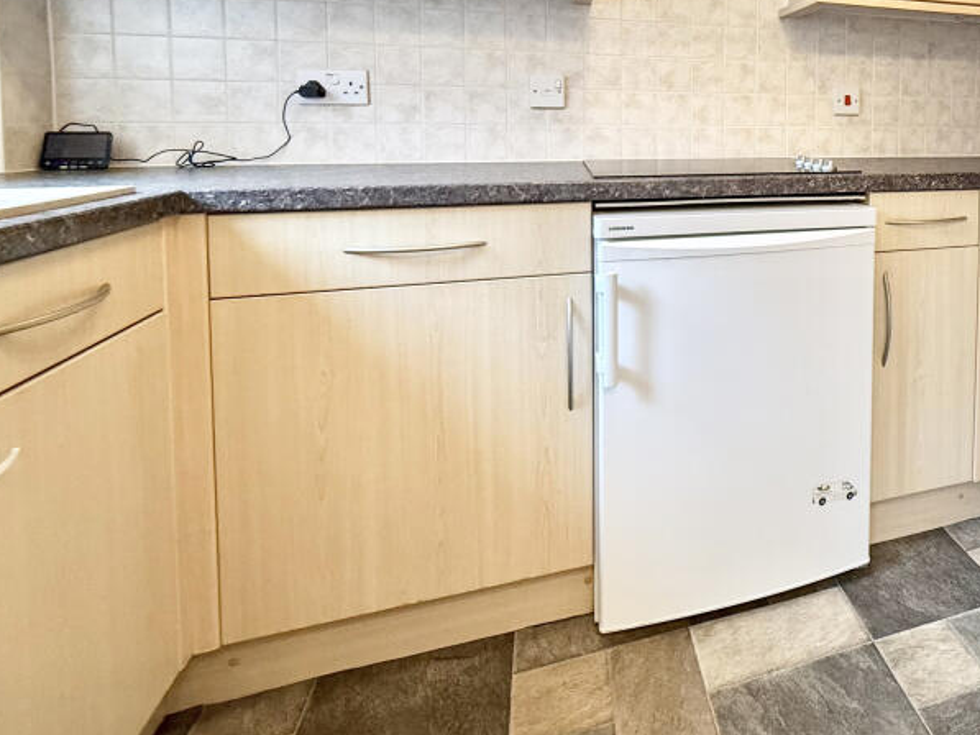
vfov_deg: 53.1
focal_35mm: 24
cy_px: 146
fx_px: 680
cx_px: 806
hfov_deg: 64.2
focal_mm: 2.22
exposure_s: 1/100
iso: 250
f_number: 2.2
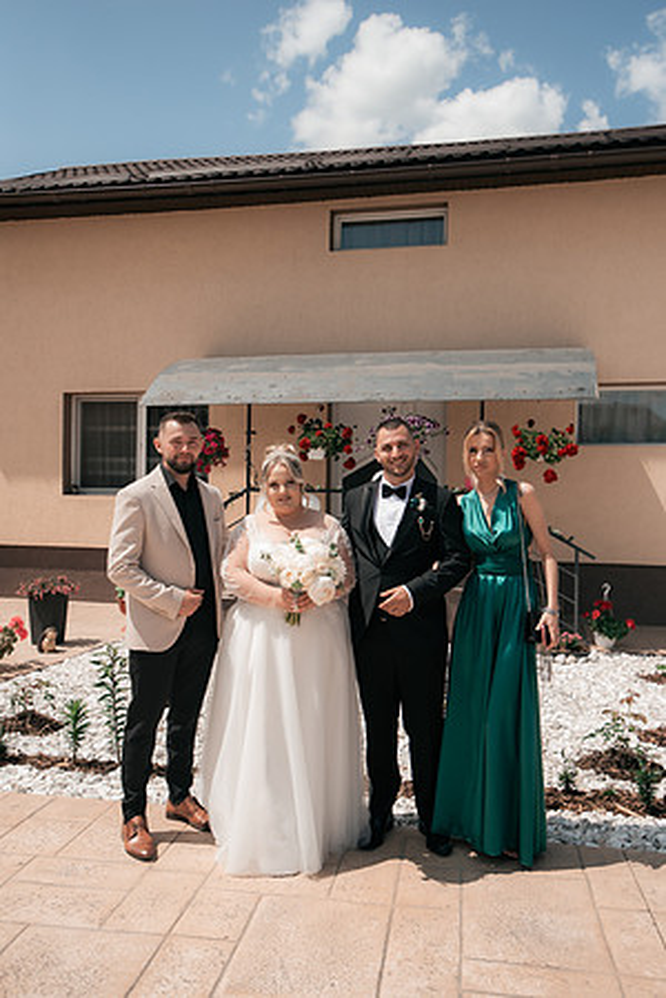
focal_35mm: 30
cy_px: 499
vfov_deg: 61.9
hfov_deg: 43.6
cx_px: 333
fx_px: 832
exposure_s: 1/3200
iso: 320
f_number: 4
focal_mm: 30
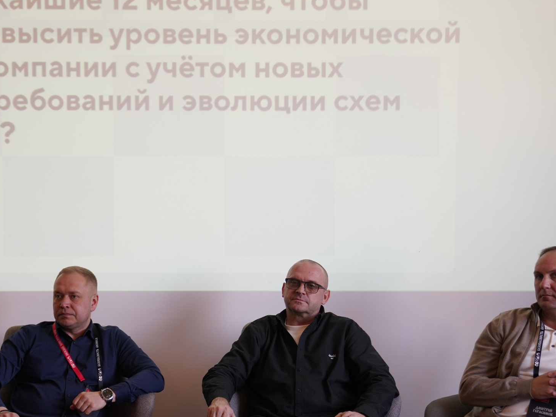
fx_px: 1253
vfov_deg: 18.8
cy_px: 316
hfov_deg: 24.9
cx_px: 186
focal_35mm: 78
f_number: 2.8
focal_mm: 46
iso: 250
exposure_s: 1/60
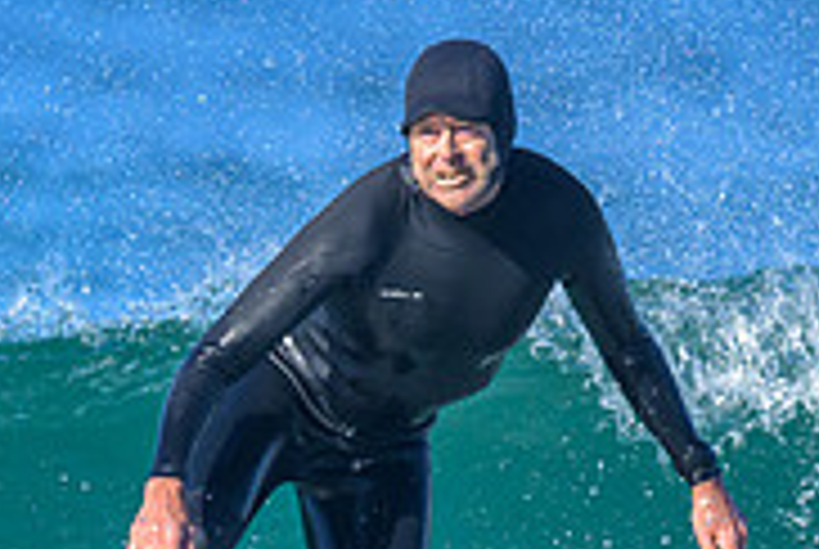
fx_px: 67175
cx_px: -34
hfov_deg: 0.7
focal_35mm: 2948
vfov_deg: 0.5
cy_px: 686
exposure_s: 1/2000
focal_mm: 800
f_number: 6.3
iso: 560
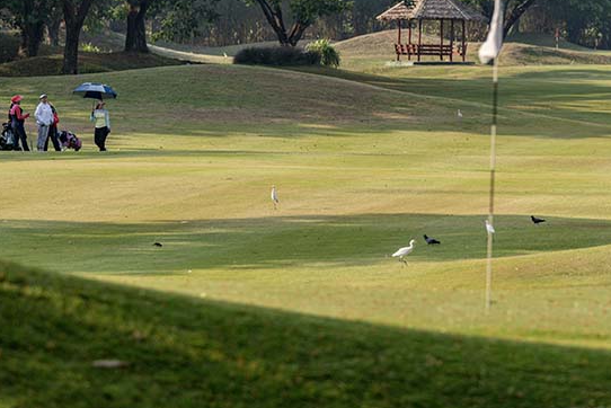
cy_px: 109
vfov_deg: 3.9
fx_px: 6011
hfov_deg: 5.8
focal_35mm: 354
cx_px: 444
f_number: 4
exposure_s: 1/2500
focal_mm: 200
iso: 400
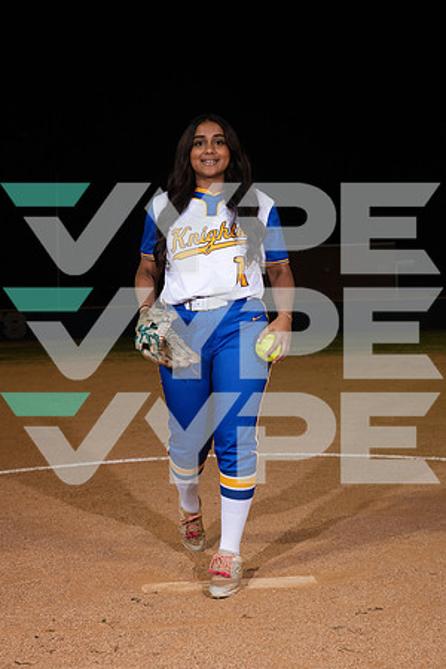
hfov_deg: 27.0
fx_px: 929
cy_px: 334
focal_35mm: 50
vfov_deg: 39.6
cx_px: 223
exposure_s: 1/500
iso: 1000
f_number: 6.3
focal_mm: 50
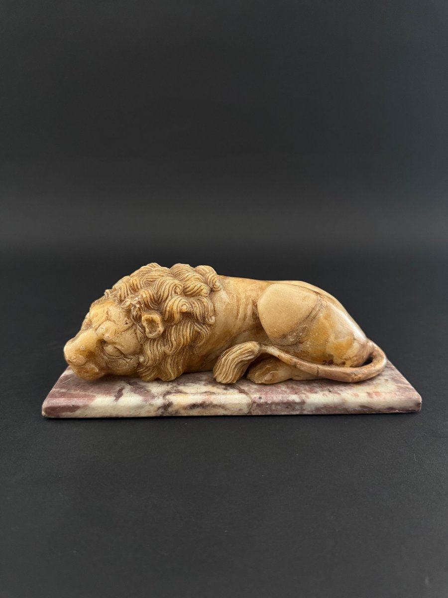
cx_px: 224
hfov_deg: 56.8
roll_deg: -0.6
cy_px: 299
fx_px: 414
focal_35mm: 24
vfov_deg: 71.6
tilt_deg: -16.7
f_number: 1.78
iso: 320
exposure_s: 1/60
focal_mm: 6.76
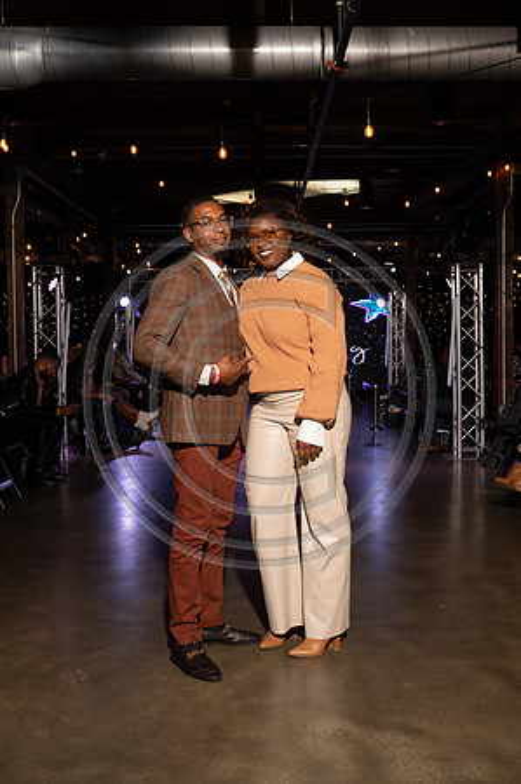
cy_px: 392
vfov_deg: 46.4
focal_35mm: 42
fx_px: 914
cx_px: 260
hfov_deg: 31.8
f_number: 6.3
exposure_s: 1/200
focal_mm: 42
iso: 1250
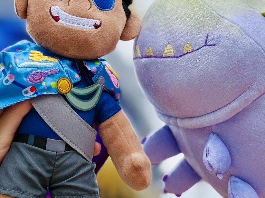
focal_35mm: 112
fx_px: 857
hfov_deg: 17.6
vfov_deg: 13.2
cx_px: 148
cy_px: 90
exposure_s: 1/4329
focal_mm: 6.76
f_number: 1.78
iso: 64
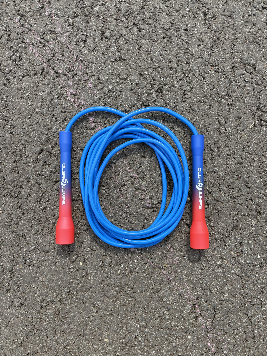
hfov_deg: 53.1
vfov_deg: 67.3
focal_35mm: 26
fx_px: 267
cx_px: 134
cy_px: 178
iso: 50
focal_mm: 5.96
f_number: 1.6
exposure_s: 1/1550
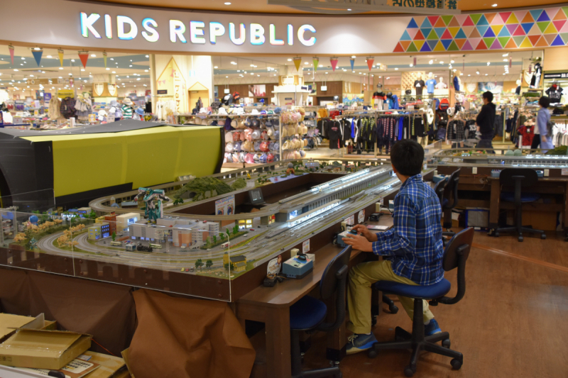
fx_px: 568
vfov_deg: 36.9
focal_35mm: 36
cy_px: 189
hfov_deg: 53.1
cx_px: 284
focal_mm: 24
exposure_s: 1/60
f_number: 4
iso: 500
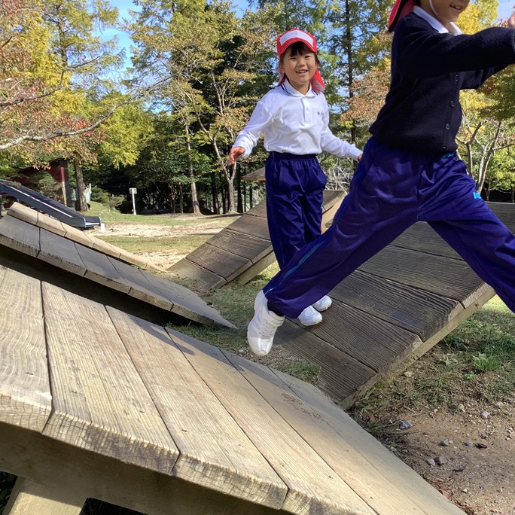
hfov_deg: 40.4
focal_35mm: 41
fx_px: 690
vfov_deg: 40.9
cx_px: 348
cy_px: 256
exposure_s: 1/431
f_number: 2.4
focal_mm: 3.3
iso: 25
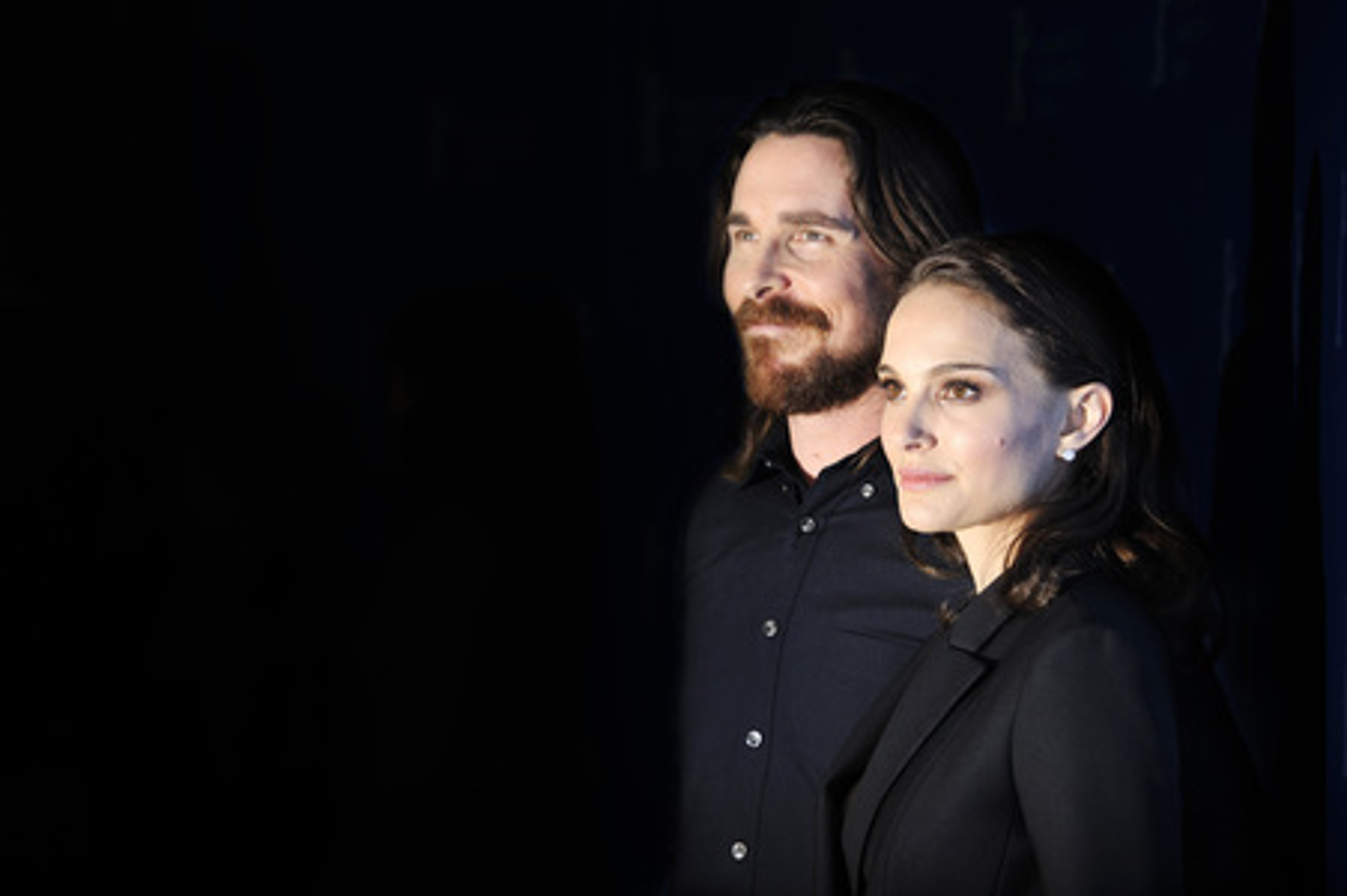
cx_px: 674
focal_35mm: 150
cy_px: 448
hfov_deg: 13.7
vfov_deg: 9.1
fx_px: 5608
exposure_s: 1/200
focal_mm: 150
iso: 200
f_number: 6.3
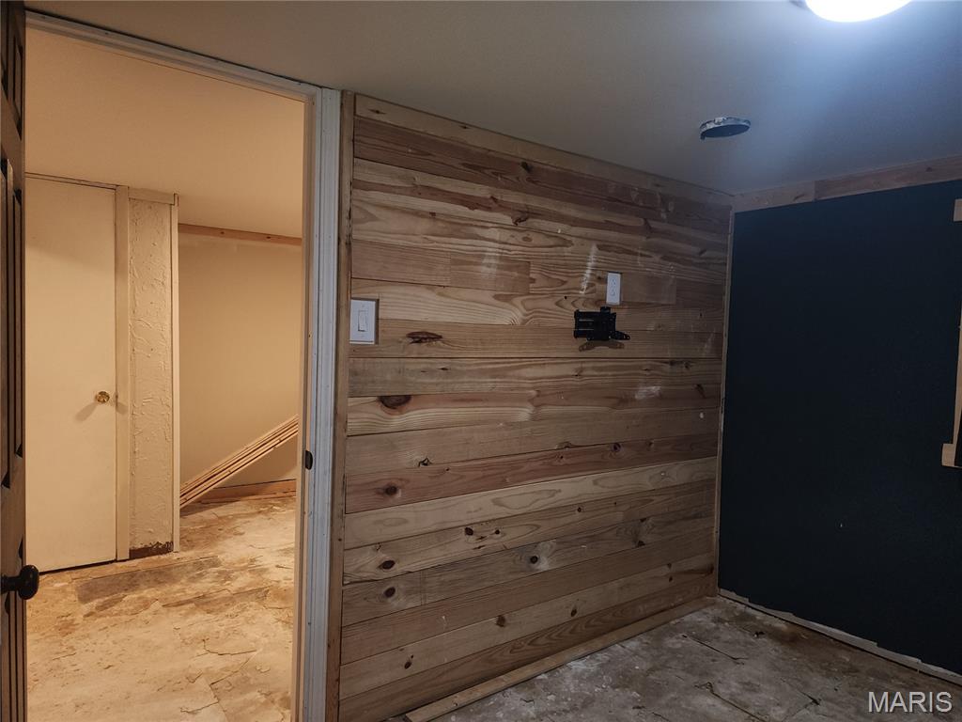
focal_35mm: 23
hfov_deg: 73.9
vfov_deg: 58.9
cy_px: 361
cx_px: 481
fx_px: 639
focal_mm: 6.4
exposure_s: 1/24
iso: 100
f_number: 1.8
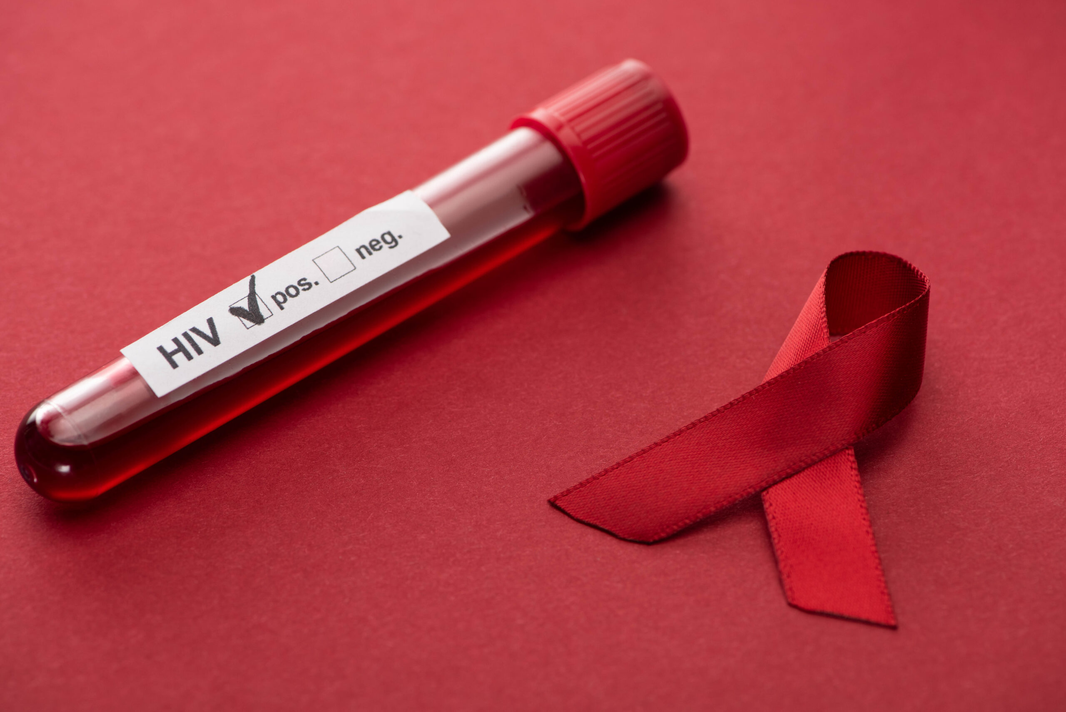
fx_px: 3110
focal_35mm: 105
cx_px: 533
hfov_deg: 19.4
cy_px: 356
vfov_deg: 13.1
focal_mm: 105
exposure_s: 1/160
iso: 160
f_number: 9
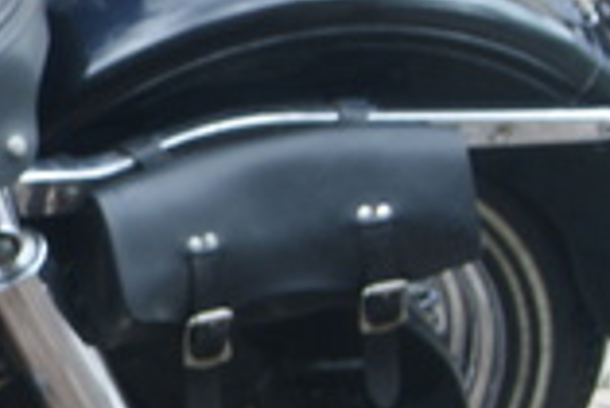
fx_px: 3104
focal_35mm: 183
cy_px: 27
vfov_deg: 7.5
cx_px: -606
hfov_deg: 10.3
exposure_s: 1/40
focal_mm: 24
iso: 100
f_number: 4.5
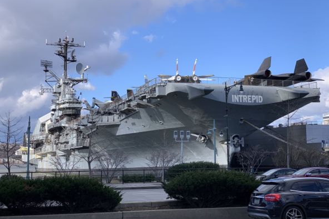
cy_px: 111
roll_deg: +0.0
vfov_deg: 24.6
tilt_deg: +5.5
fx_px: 502
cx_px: 167
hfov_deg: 36.3
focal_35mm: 55
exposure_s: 1/749
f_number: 2.4
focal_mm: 6
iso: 16
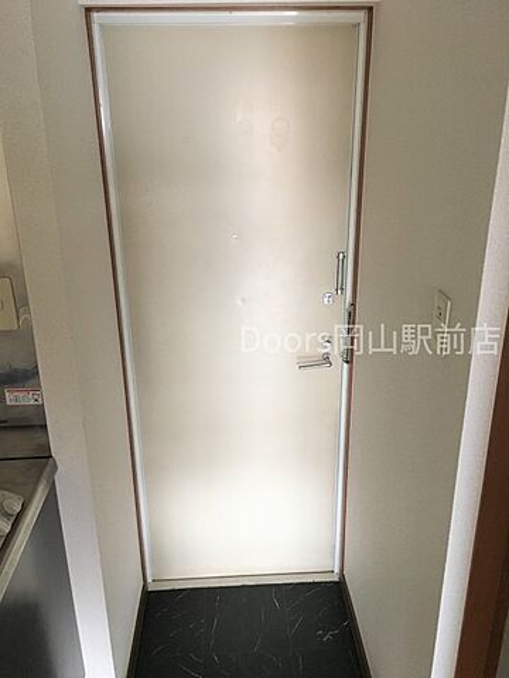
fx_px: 569
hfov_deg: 48.2
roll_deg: +2.6
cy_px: 339
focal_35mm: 29
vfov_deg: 61.7
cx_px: 254
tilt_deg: -20.3
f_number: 2.2
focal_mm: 4.15
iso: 125
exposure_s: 1/30
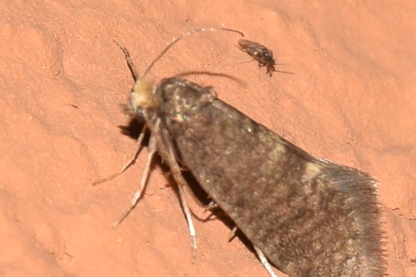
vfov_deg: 4.6
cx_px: 274
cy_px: 186
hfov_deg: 6.9
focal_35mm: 300
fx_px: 3466
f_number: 13
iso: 100
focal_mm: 140
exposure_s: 1/160
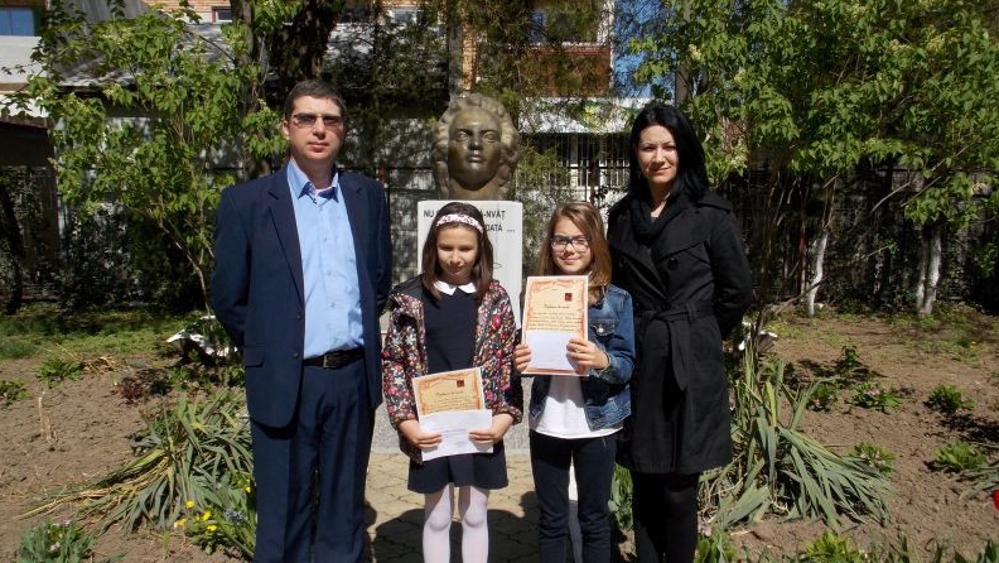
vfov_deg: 35.5
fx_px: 874
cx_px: 498
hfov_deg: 59.5
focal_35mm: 33
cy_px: 336
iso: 80
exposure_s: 1/1250
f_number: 3.3
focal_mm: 5.3
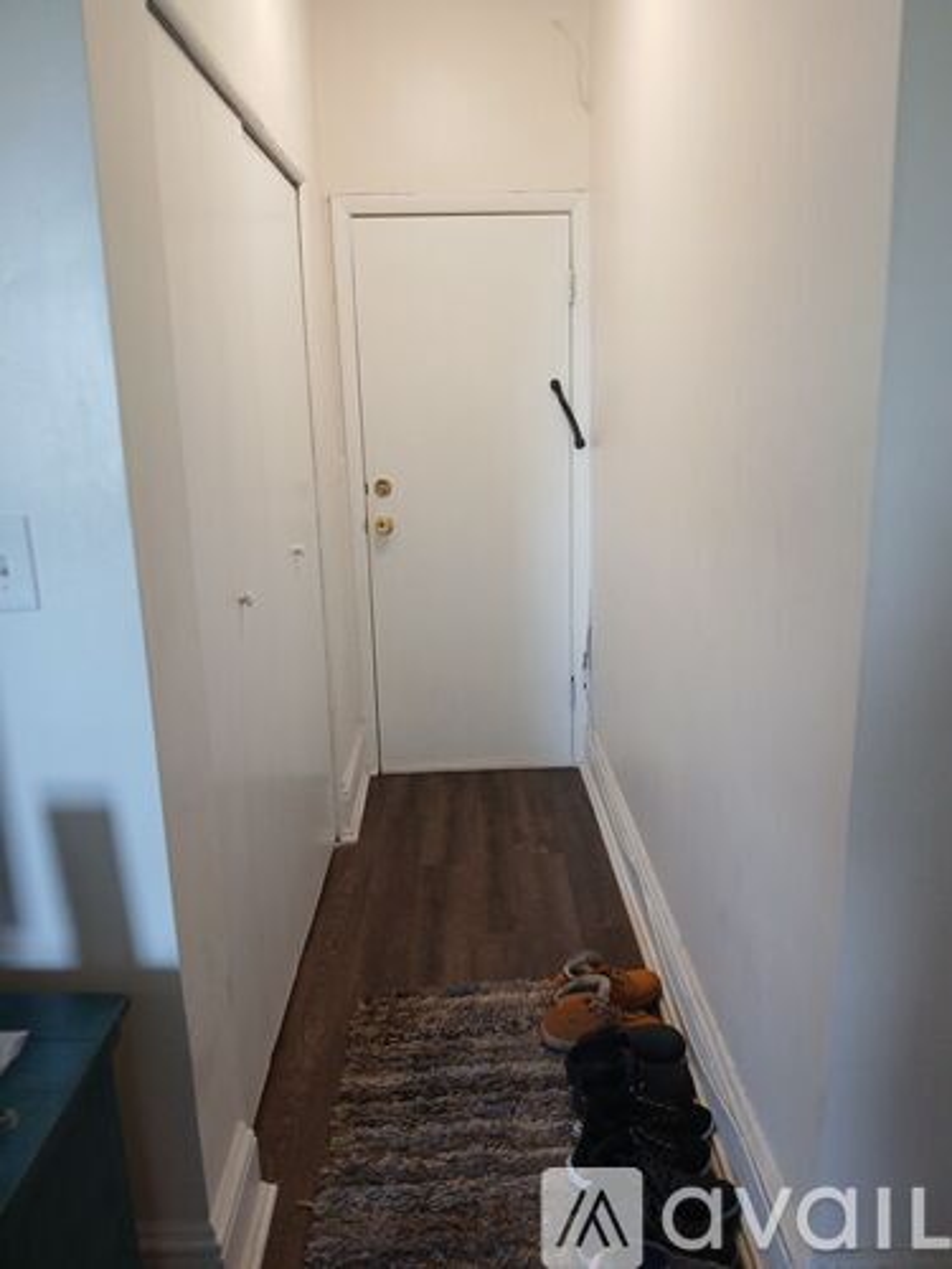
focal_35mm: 26
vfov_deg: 67.3
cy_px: 634
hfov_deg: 53.1
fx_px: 953
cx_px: 476
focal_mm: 3.98
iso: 200
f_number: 1.8
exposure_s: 1/40
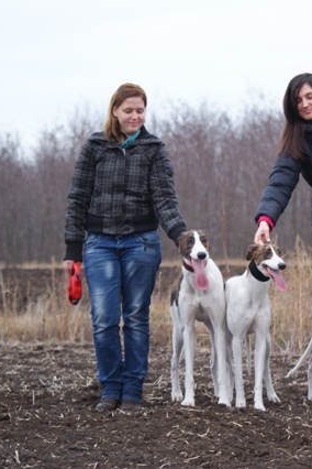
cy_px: 234
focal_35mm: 158
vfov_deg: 13.0
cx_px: 267
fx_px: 2054
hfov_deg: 8.7
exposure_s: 1/20
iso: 400
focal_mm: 70
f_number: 4
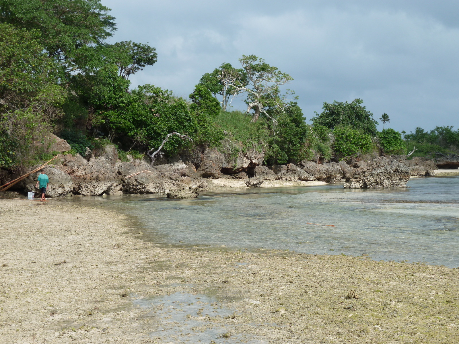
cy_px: 172
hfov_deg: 27.0
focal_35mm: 72
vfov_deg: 20.4
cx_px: 230
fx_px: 955
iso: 80
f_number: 5
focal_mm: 11.9
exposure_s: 1/400
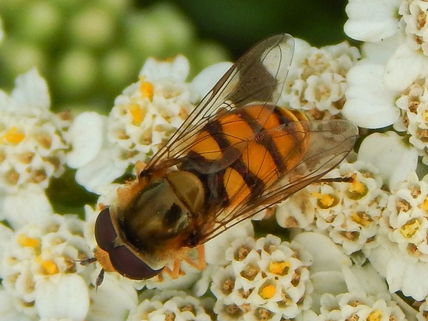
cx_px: 225
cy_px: 159
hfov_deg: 11.6
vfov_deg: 8.7
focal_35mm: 171
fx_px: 2115
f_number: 4.9
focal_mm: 25.3
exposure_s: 1/250
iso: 125
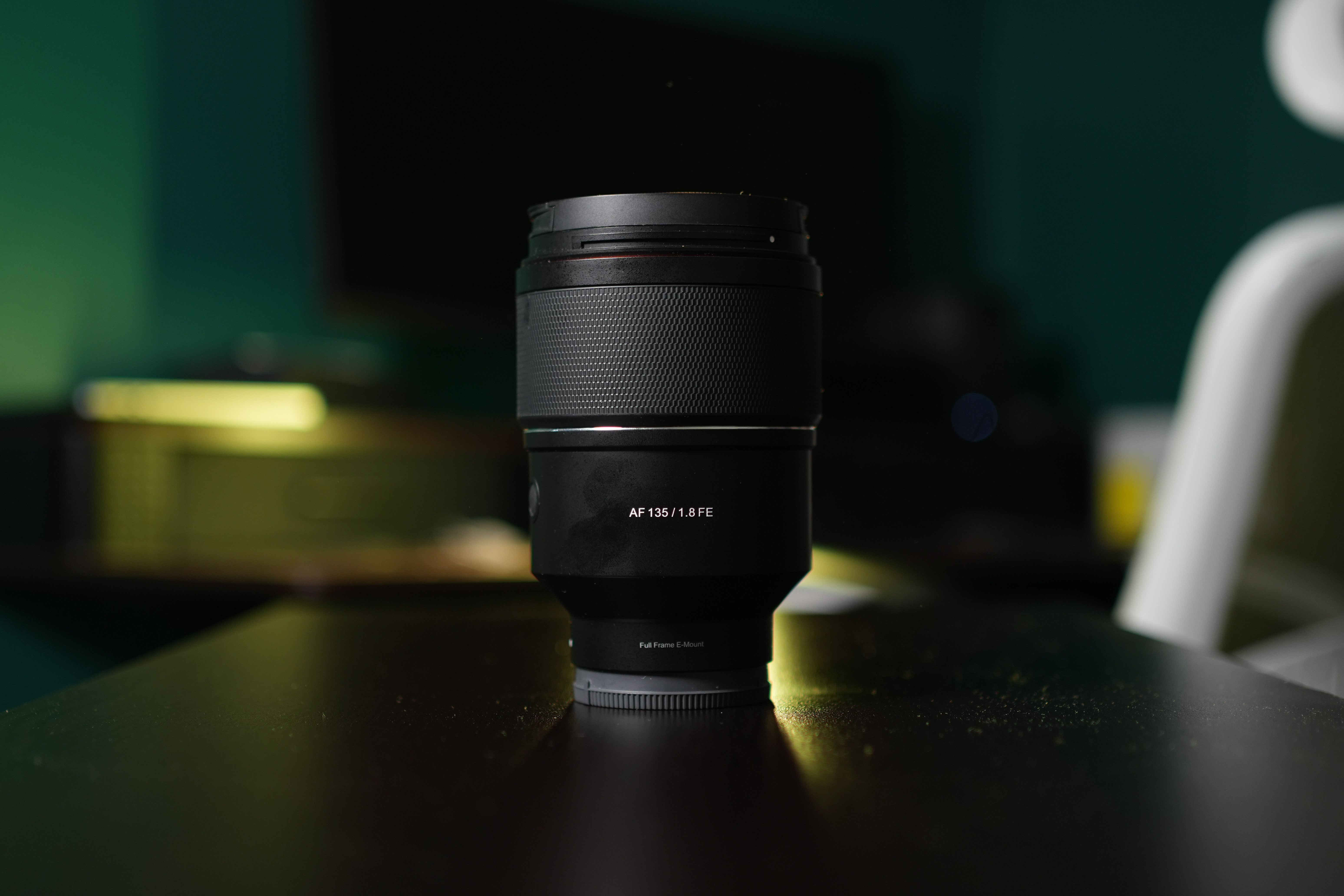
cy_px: 448
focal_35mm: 52
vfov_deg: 25.8
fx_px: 1960
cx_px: 672
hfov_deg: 37.9
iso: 320
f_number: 1.8
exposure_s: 1/50
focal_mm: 35
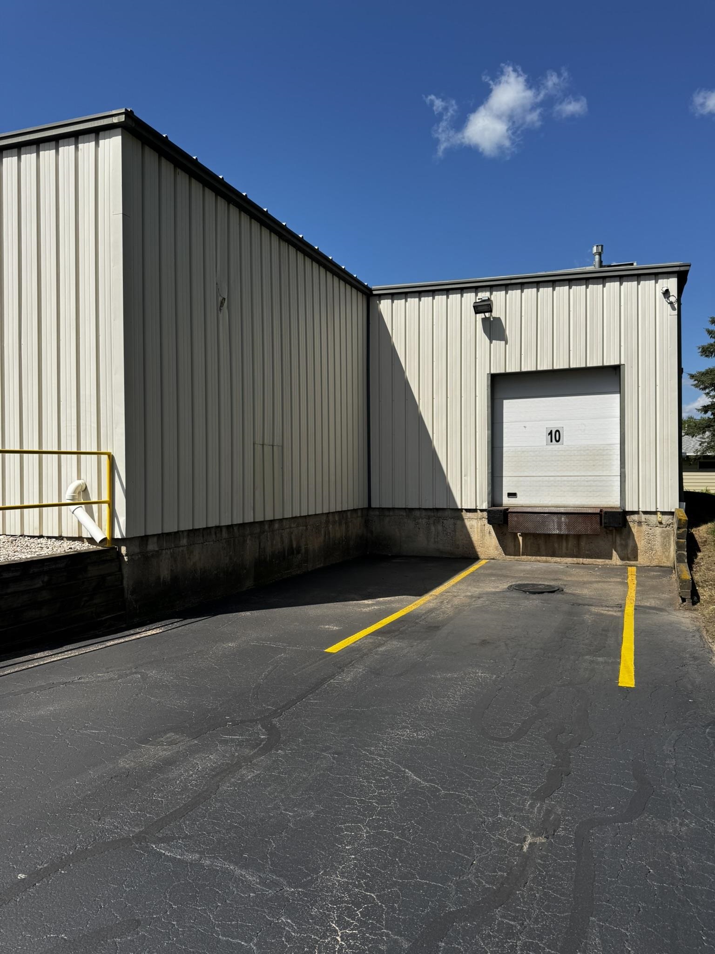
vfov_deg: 71.6
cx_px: 358
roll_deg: +0.4
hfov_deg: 56.8
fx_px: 661
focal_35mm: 24
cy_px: 477
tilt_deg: -0.6
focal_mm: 6.76
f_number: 1.78
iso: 80
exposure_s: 1/5814
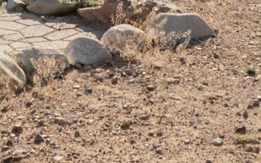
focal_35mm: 211
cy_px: -278
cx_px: 55
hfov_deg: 9.9
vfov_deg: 5.9
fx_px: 1501
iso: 125
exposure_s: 1/160
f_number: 11
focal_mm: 20
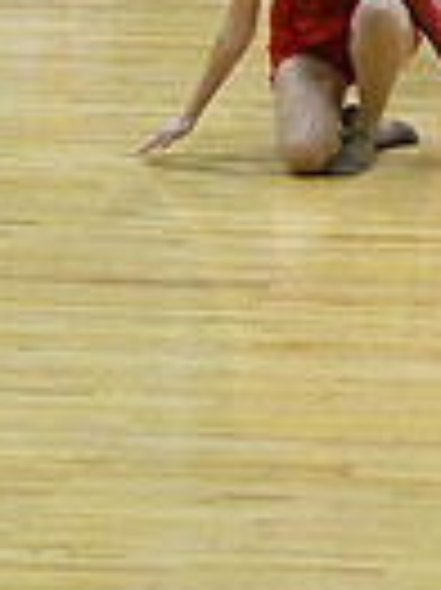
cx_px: 1215
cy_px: -128
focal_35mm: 498
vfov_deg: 4.0
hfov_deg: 2.9
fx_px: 8473
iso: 5000
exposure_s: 1/500
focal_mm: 78
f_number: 4
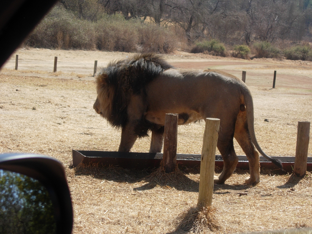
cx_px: 156
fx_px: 1018
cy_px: 117
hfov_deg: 17.4
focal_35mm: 113
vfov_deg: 13.1
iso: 64
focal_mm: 23.4
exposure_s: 1/342
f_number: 4.9
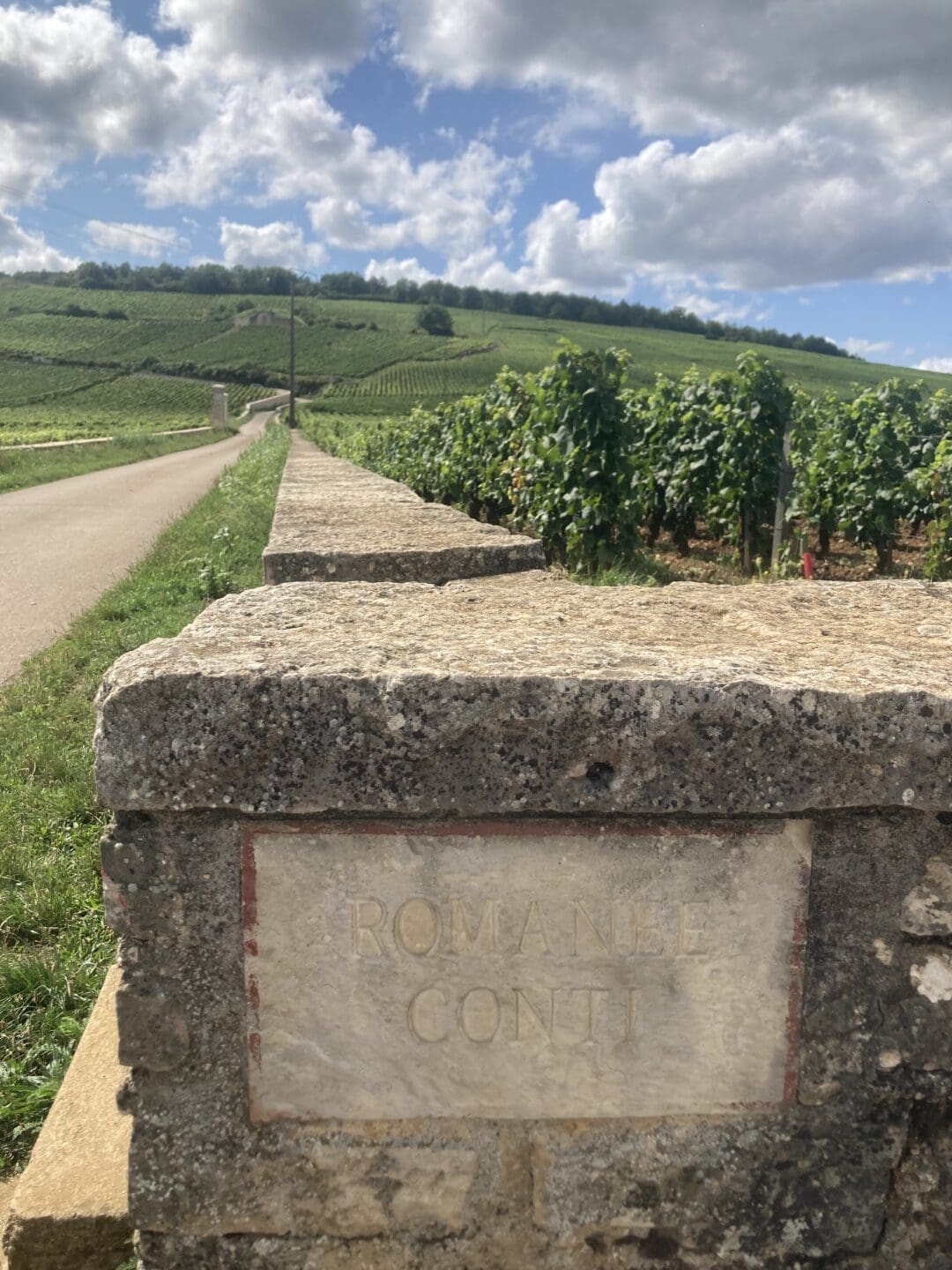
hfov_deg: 49.7
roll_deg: -0.2
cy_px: 635
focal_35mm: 28
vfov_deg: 63.4
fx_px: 1027
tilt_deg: -6.5
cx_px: 476
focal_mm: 3.99
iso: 20
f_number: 1.8
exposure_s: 1/2404
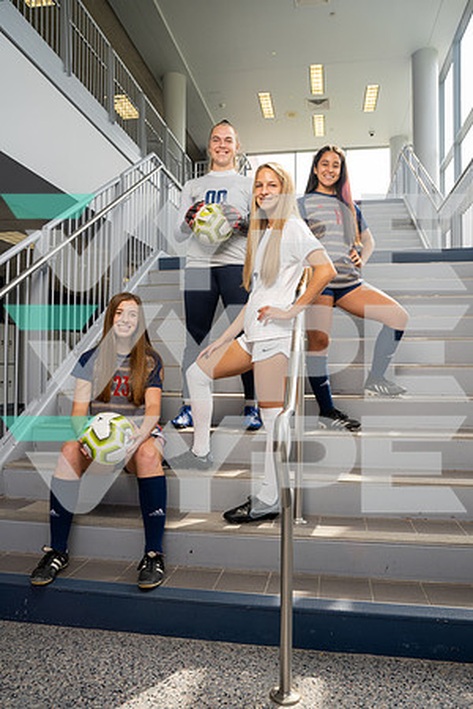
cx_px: 236
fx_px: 532
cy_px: 354
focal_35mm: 27
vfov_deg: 67.4
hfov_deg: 47.9
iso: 800
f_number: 7.1
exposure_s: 1/250
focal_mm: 27
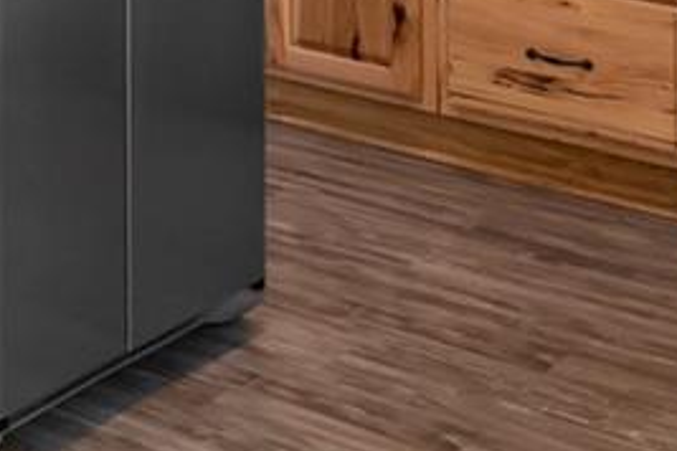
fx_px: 1918
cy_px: -613
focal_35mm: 102
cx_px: -629
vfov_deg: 11.3
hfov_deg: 16.1
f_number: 8
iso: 800
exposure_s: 1/8
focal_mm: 17
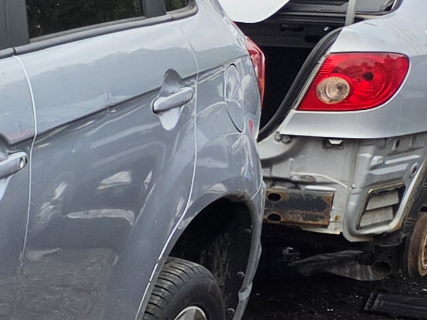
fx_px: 1555
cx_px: -688
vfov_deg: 11.6
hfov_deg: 11.8
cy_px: 354
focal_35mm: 126
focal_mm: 5.4
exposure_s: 1/1255
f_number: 1.8
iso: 80
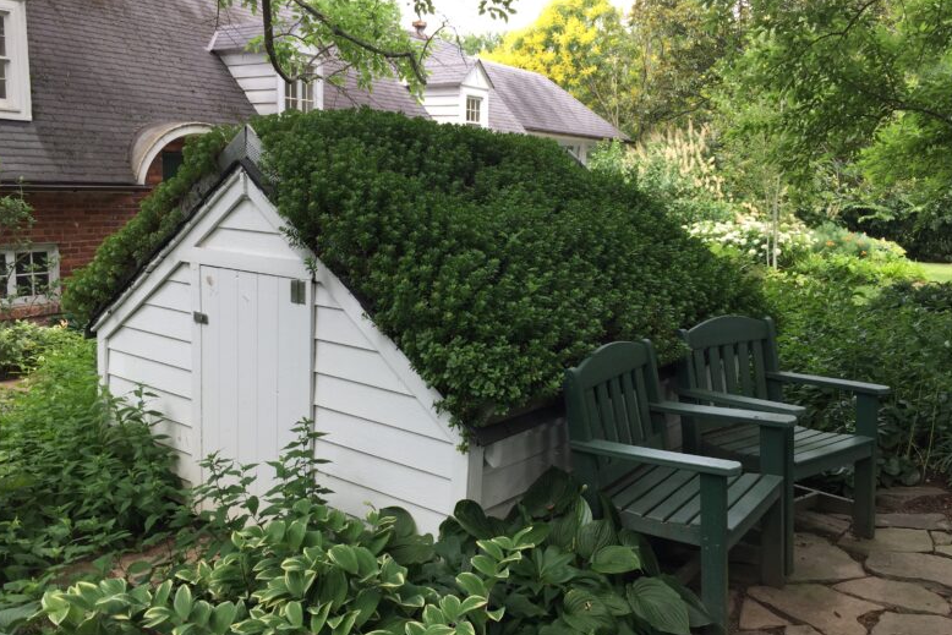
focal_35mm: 31
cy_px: 344
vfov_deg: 42.3
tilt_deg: -11.3
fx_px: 820
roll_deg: -3.5
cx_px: 475
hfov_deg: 60.3
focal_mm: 4.15
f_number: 2.2
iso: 32
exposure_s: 1/286
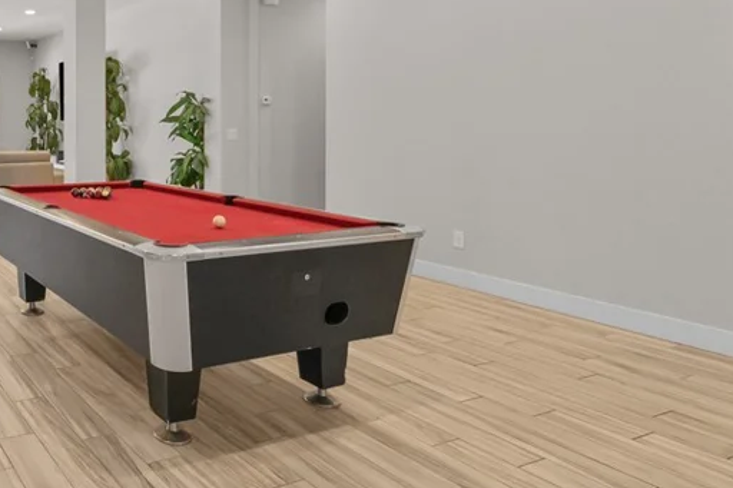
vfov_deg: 42.1
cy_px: 117
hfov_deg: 52.3
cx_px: 39
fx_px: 611
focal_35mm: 30
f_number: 8
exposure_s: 1/10
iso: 500
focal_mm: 15
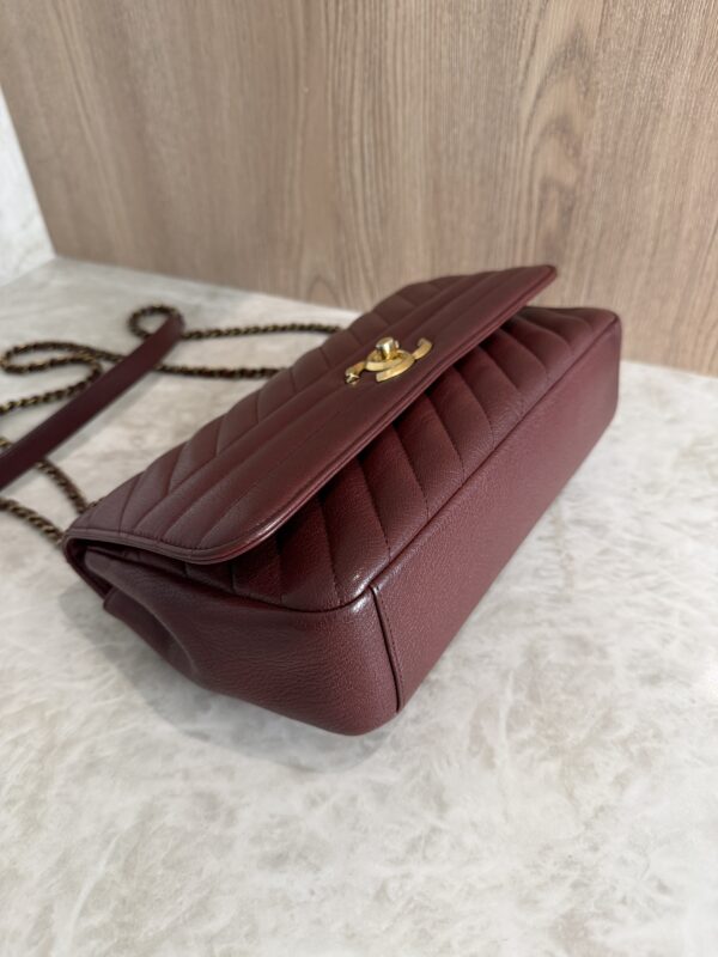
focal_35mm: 24
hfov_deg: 56.8
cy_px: 478
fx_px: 664
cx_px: 359
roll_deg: +2.7
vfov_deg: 71.6
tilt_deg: -40.2
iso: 160
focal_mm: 6.76
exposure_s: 1/120
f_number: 1.78
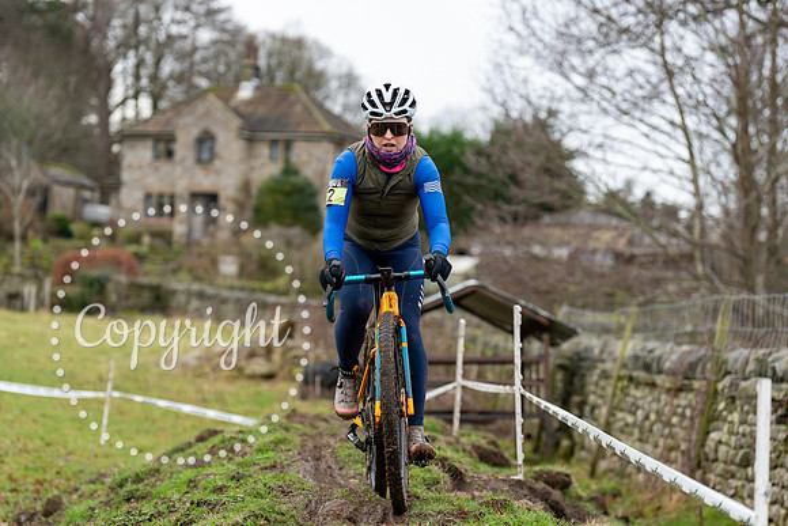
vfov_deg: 13.7
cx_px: 394
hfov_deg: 20.4
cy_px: 263
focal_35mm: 100
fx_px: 2189
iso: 1250
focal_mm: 100
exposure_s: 1/1000
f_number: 3.2
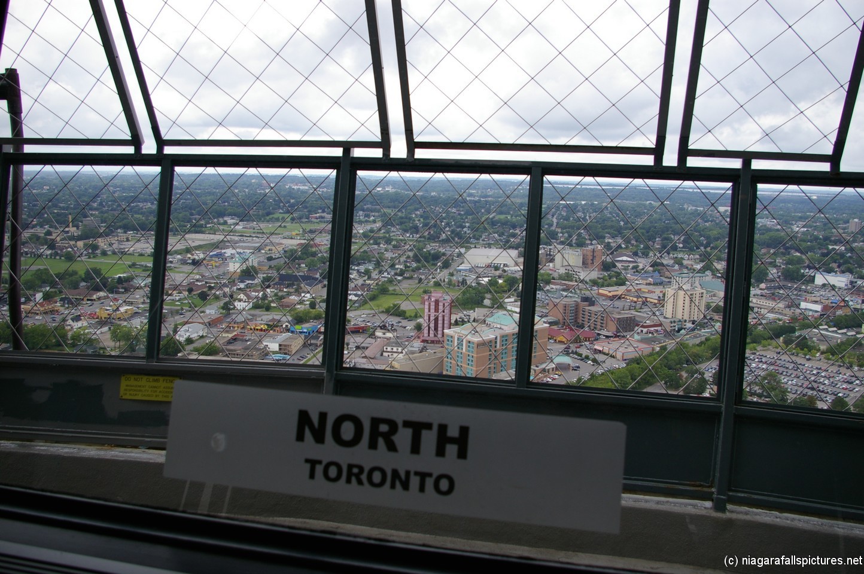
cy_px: 287
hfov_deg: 67.4
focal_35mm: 27
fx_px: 647
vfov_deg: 47.8
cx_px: 432
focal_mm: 18
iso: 200
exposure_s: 1/90
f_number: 5.6
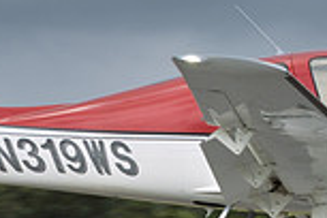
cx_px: -38
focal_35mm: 375
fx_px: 3406
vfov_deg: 3.7
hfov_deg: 5.5
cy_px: 88
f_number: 8
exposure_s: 1/320
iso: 100
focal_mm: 48
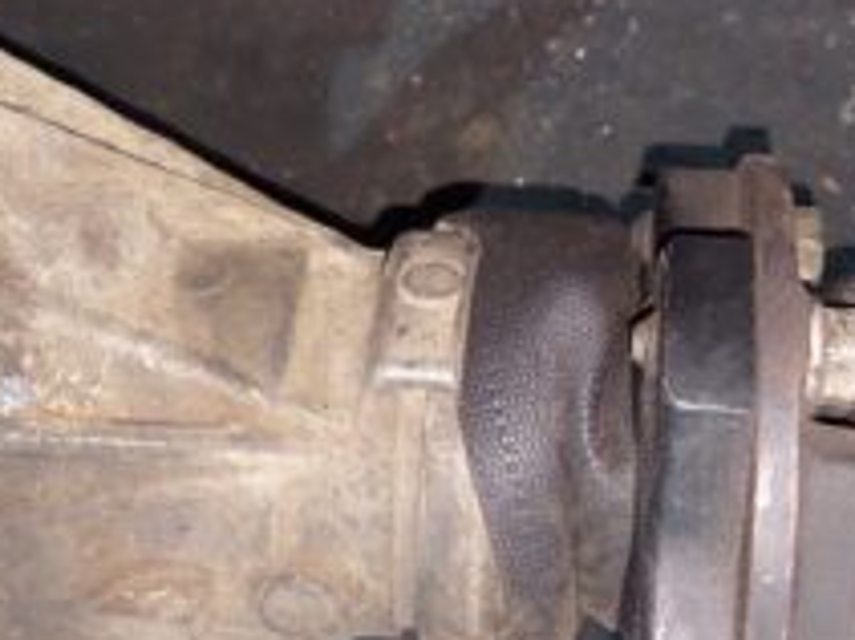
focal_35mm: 71
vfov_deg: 20.6
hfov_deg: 27.2
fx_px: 1753
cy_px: 215
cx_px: 280
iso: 250
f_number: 1.8
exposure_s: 1/50
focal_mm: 5.23
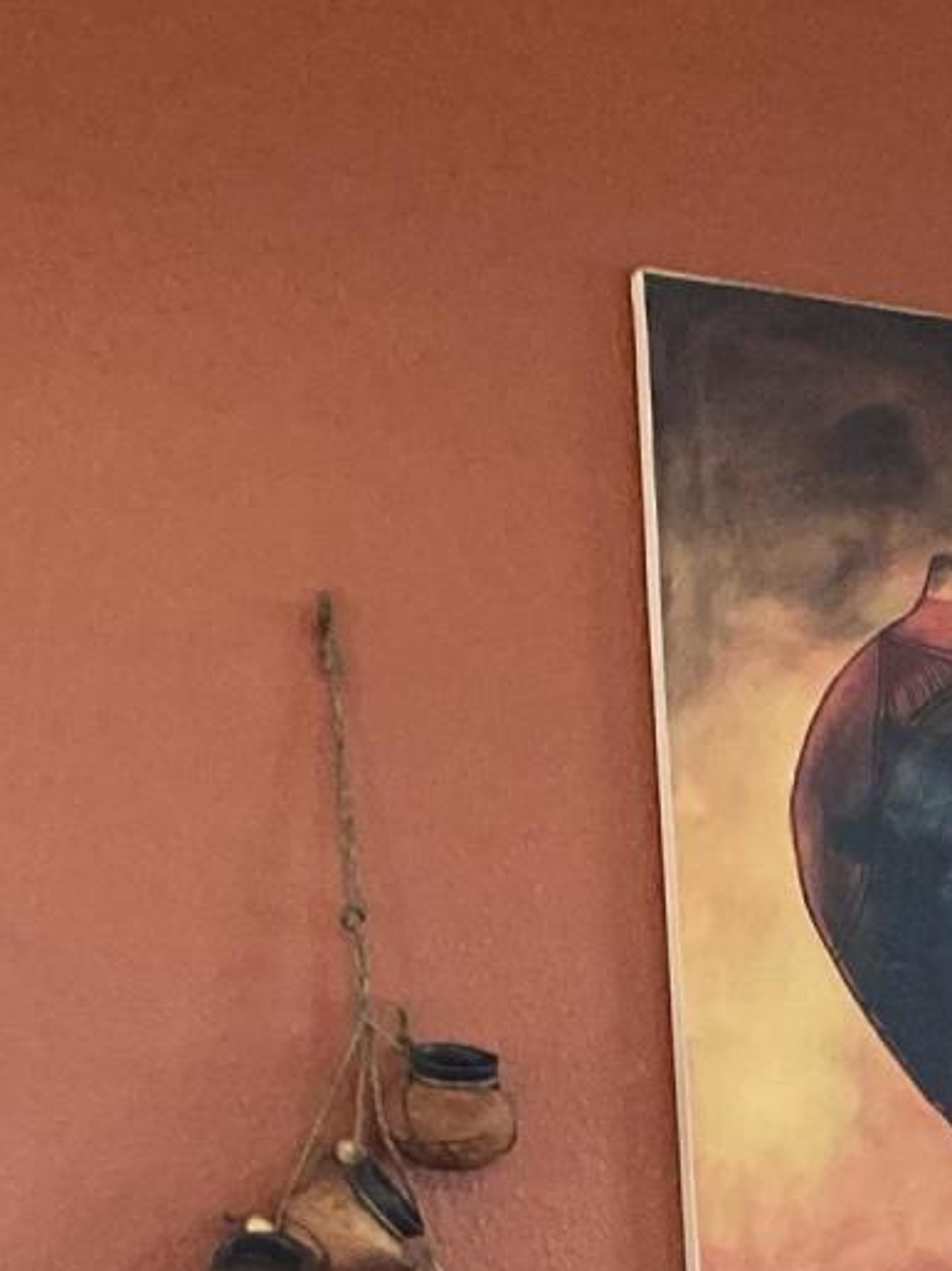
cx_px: 1726
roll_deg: -0.1
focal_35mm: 101
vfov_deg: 17.9
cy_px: 1752
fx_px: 3705
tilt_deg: -8.7
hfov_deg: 13.2
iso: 500
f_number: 1.8
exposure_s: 1/60
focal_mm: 4.25
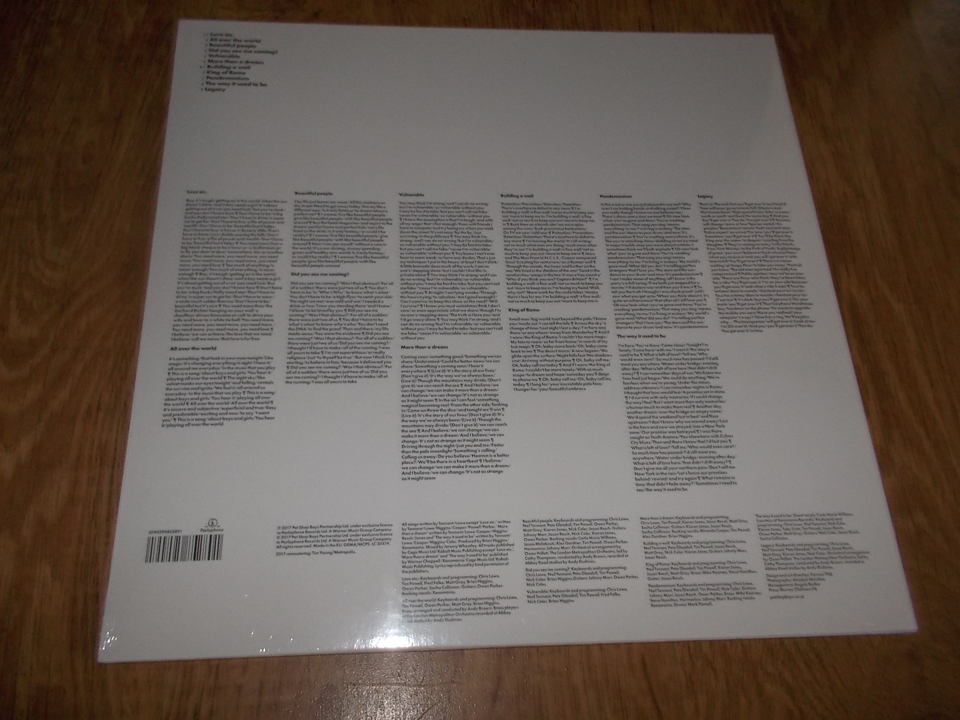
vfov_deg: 48.2
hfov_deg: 61.7
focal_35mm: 29
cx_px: 480
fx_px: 804
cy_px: 360
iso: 200
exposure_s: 1/30
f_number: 3.3
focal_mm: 4.1
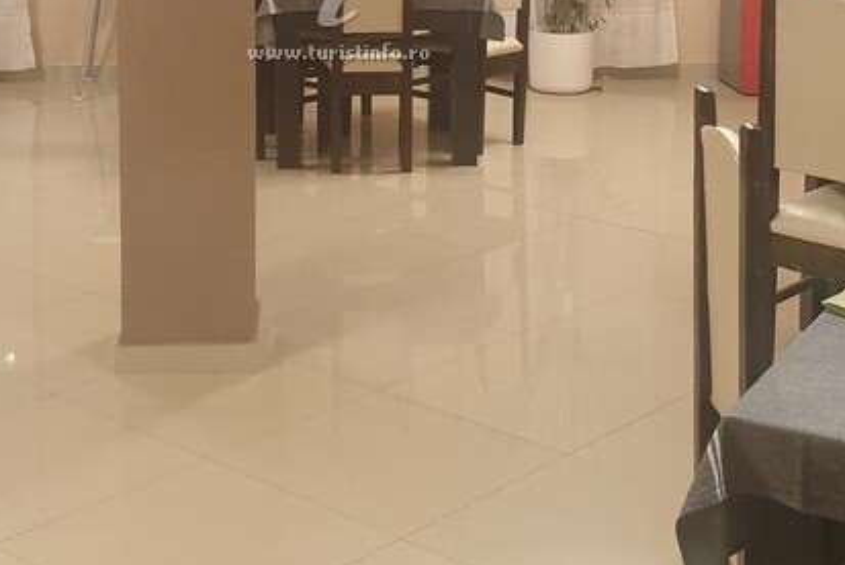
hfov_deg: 30.0
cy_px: 16
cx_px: 360
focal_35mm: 67
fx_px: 1574
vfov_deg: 19.8
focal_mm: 4.3
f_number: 2.4
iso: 250
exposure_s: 1/37
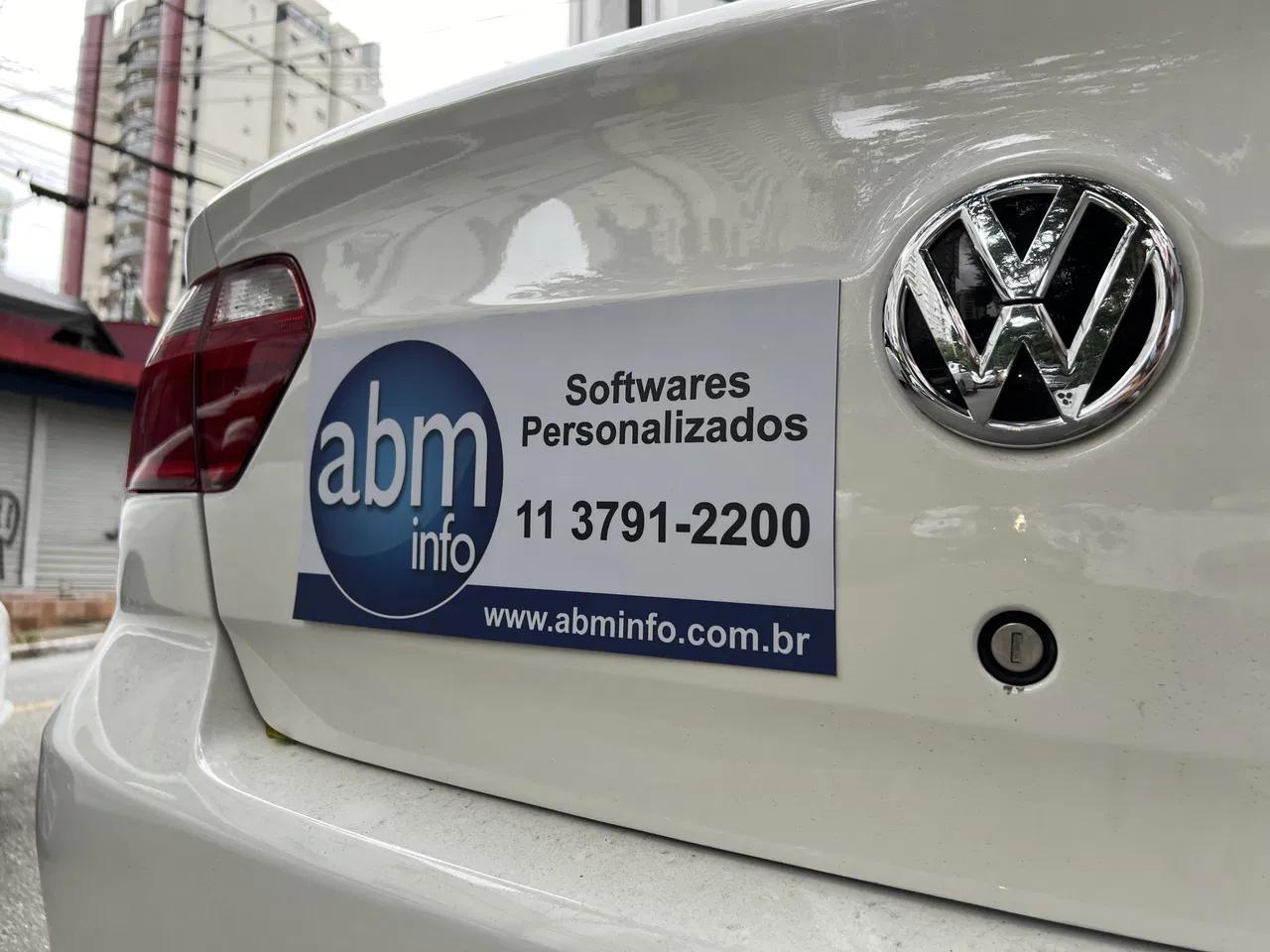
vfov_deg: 53.1
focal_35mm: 26
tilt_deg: +8.8
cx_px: 635
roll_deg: +1.0
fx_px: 954
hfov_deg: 67.3
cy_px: 476
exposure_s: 1/236
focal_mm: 5.7
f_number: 1.5
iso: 40
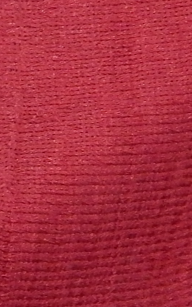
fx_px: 3322
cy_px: 287
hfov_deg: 3.2
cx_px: -490
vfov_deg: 5.3
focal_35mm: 397
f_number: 4.1
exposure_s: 1/250
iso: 360
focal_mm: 12.3
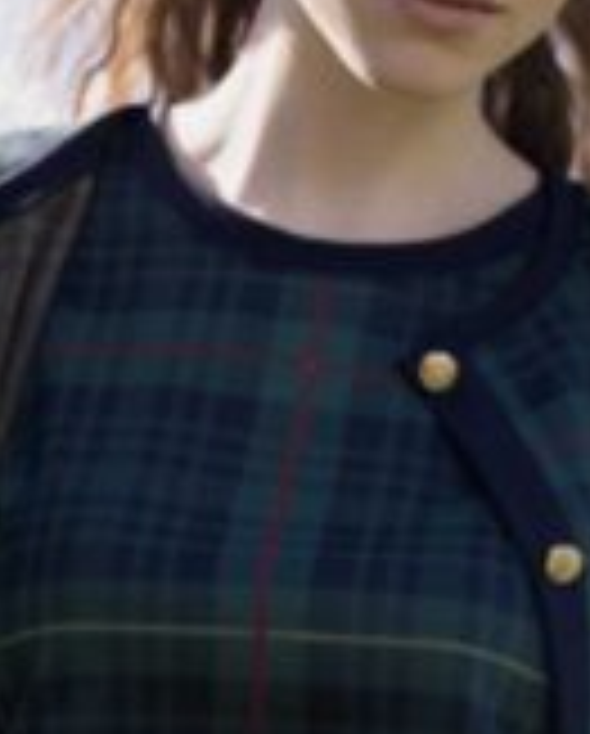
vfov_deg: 7.0
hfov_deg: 5.6
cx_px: -27
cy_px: 639
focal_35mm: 274
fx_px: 5964
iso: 100
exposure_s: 1/640
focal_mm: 53
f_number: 2.8
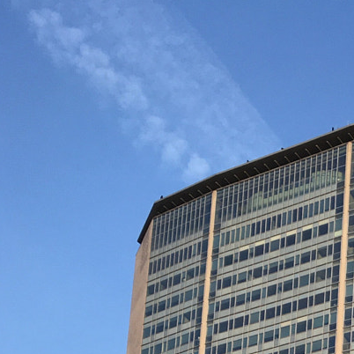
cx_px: 475
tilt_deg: +13.0
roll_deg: -0.9
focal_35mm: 102
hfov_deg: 16.1
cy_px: 703
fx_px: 1180
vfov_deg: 14.3
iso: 25
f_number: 2.2
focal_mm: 4.15
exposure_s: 1/455
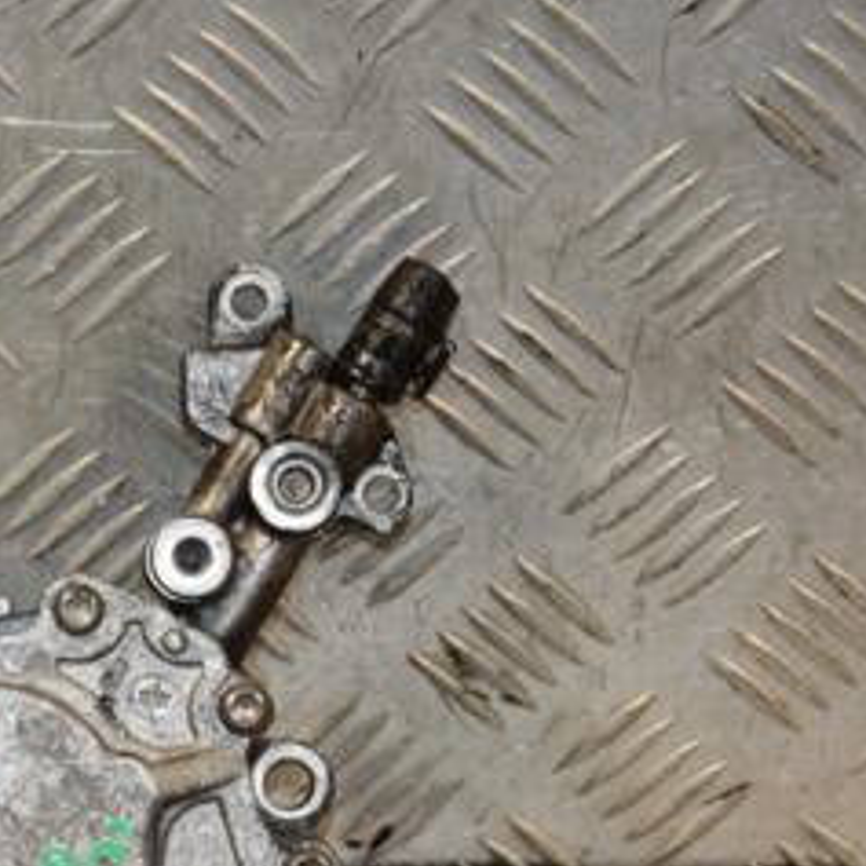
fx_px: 5293
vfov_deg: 9.3
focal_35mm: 187
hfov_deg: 9.3
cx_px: -106
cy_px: 661
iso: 800
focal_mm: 58
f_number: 5
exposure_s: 1/160
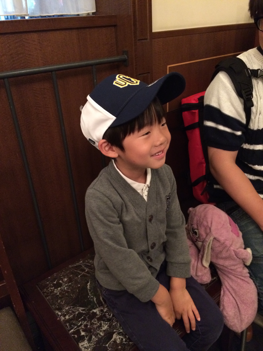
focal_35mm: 30
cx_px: 132
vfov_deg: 60.0
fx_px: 304
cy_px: 176
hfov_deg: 46.8
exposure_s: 1/15
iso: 500
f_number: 2.2
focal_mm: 4.12
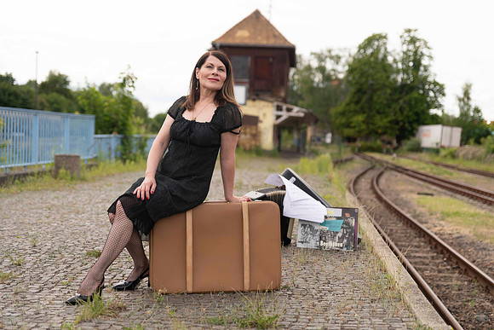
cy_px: 165
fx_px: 851
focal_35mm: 62
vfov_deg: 21.9
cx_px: 247
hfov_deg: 32.4
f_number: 2.8
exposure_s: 1/640
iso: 64
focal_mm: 62
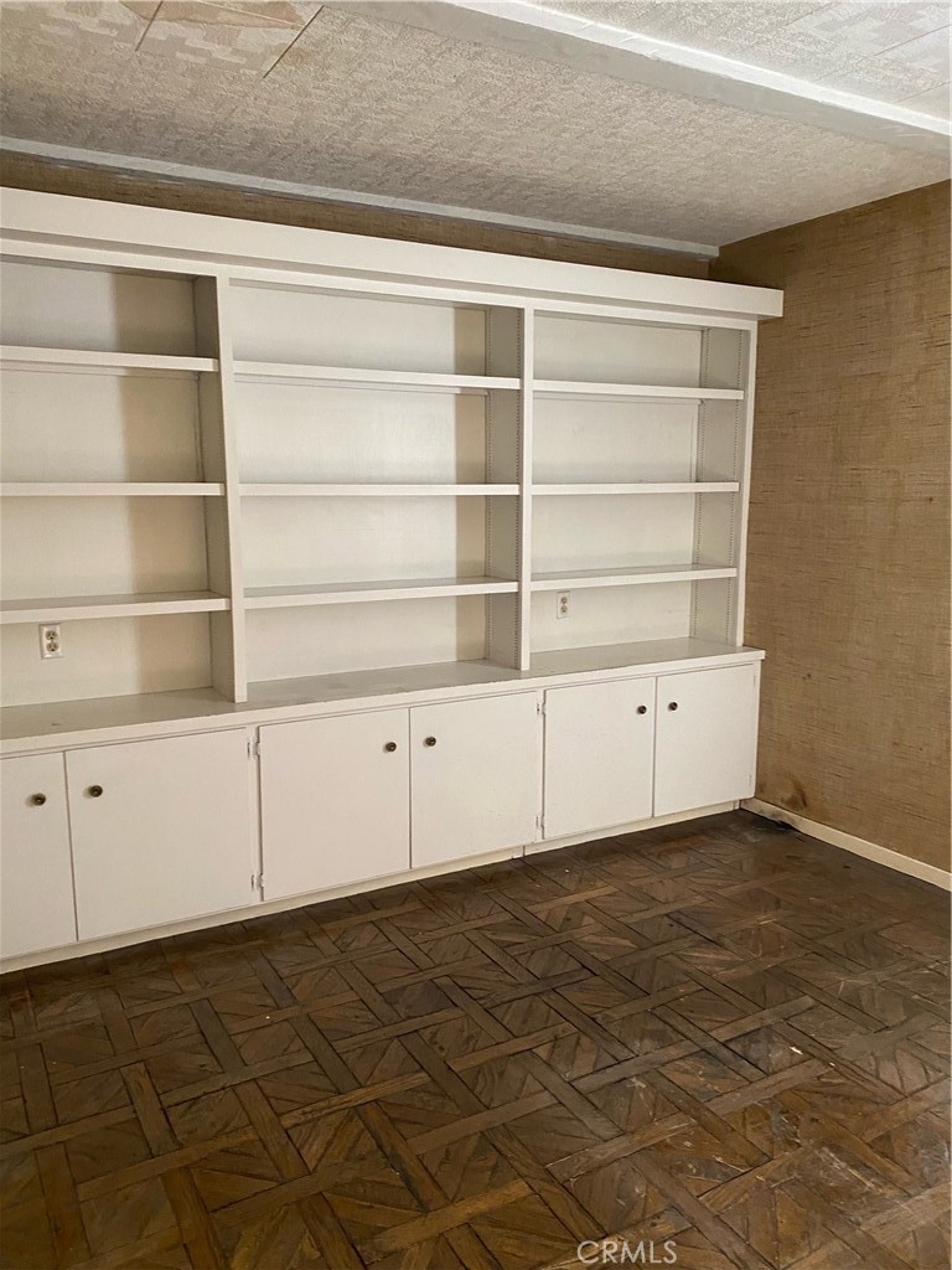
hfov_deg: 53.1
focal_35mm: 26
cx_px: 476
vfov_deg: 67.3
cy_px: 635
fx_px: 953
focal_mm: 4.25
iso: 400
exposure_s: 1/40
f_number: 1.8
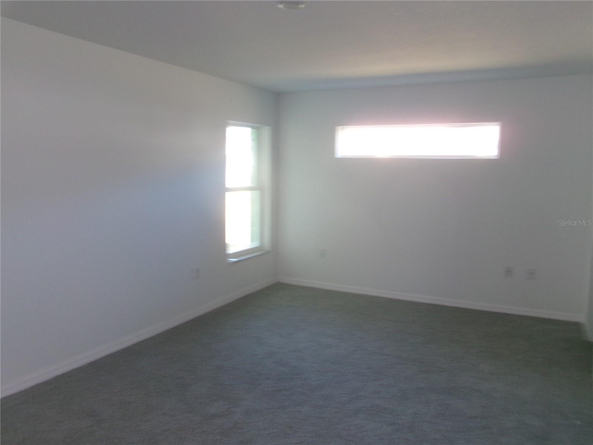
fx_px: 480
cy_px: 222
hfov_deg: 63.4
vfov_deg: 49.7
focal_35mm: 28
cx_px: 296
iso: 196
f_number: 3.9
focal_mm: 5.1
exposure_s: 1/34
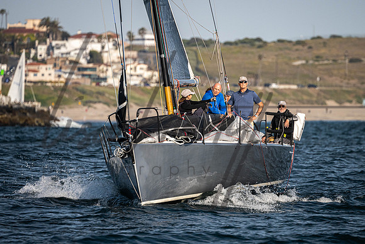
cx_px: 193
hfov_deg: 3.8
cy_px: 106
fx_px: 5473
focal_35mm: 540
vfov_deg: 2.5
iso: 400
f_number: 5.6
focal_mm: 400
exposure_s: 1/4000
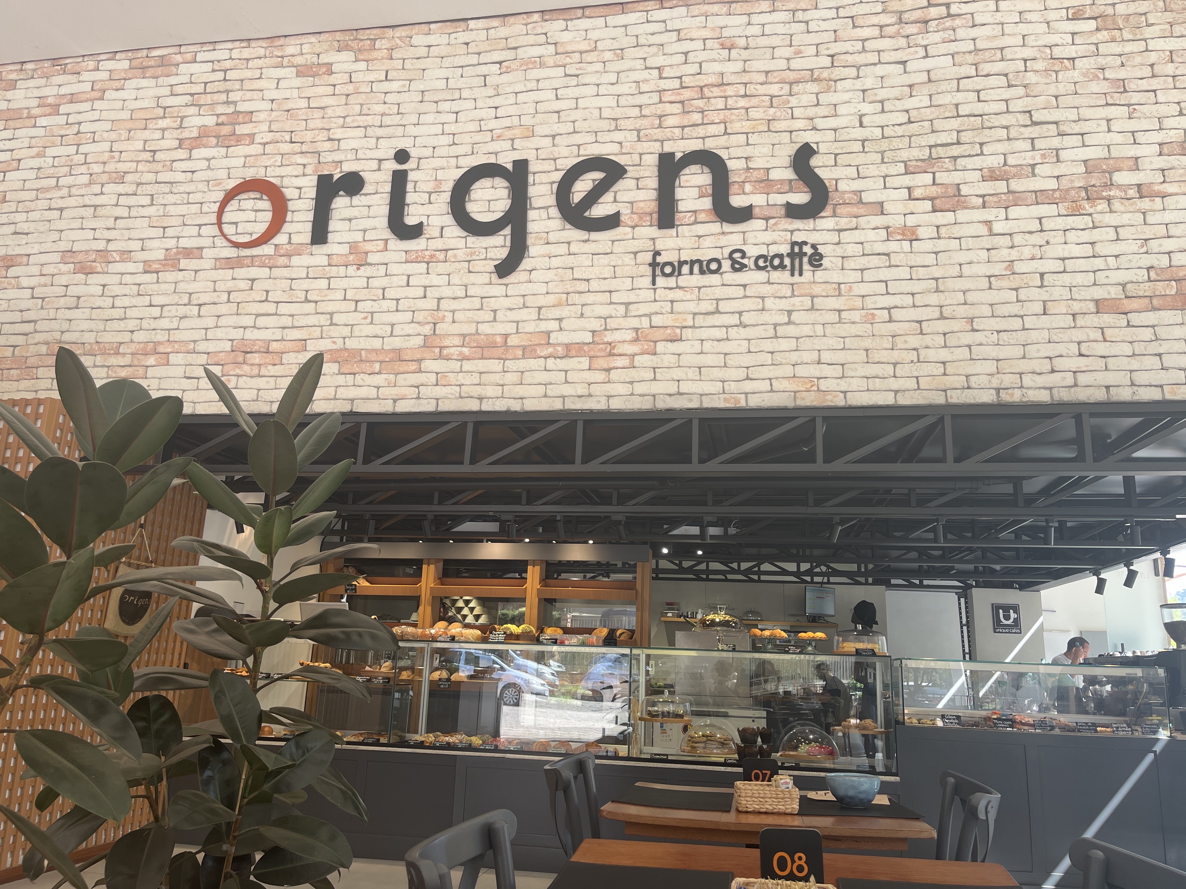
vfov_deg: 53.1
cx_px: 593
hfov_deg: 67.3
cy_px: 444
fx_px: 891
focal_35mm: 26
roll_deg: -2.2
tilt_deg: +14.6
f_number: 1.6
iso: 32
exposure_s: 1/131
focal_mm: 5.1
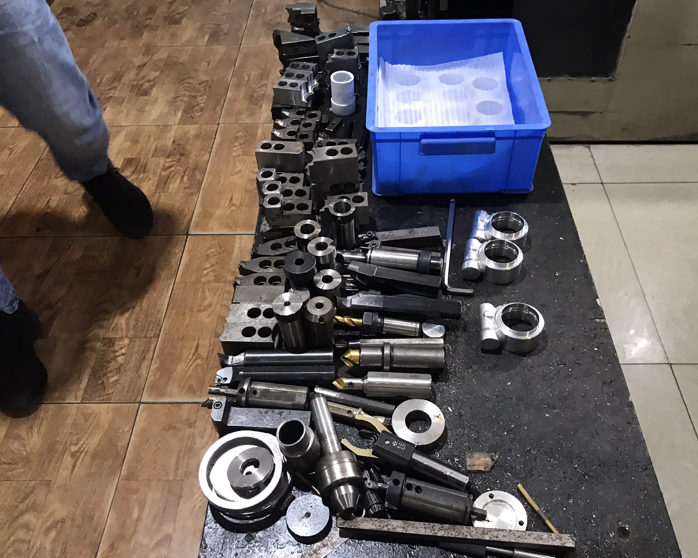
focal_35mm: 31
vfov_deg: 47.1
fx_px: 640
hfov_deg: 57.1
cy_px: 292
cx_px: 380
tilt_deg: -47.1
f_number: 1.8
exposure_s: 1/17
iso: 80
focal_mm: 3.99
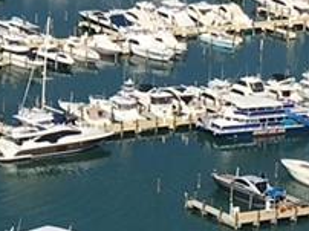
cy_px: -50
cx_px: -154
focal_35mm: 230
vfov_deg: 6.4
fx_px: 2051
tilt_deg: -8.0
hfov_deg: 8.4
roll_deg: -2.5
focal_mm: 4.15
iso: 25
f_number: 2.2
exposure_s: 1/2404
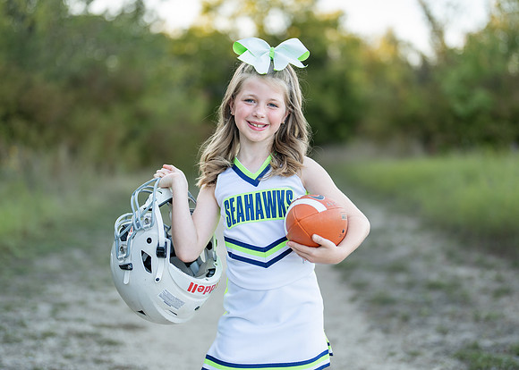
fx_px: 849
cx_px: 256
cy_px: 187
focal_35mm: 58
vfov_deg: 24.6
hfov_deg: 34.0
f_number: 1.2
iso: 100
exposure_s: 1/800
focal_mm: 50
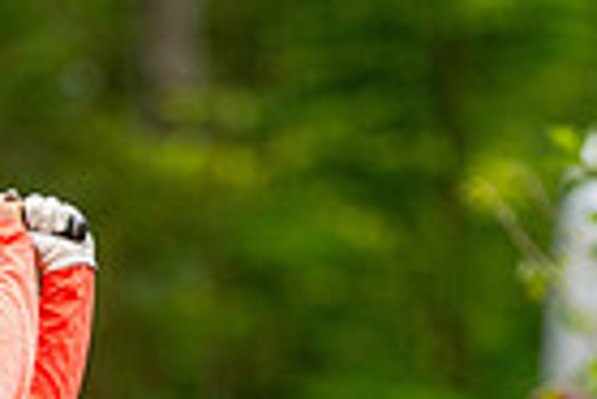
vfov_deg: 1.1
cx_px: -142
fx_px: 20800
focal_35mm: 1253
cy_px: 796
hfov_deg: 1.6
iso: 320
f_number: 4
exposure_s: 1/2000
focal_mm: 300
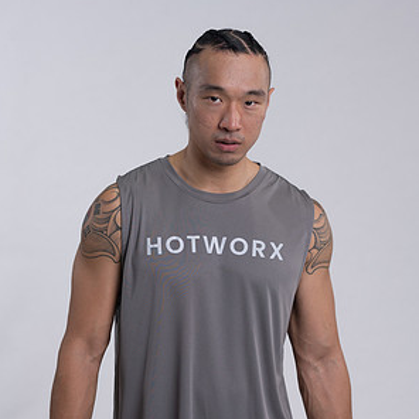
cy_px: 311
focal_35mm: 110
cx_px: 208
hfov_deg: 15.8
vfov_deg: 15.8
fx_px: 1506
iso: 125
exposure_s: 1/125
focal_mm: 85
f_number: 4
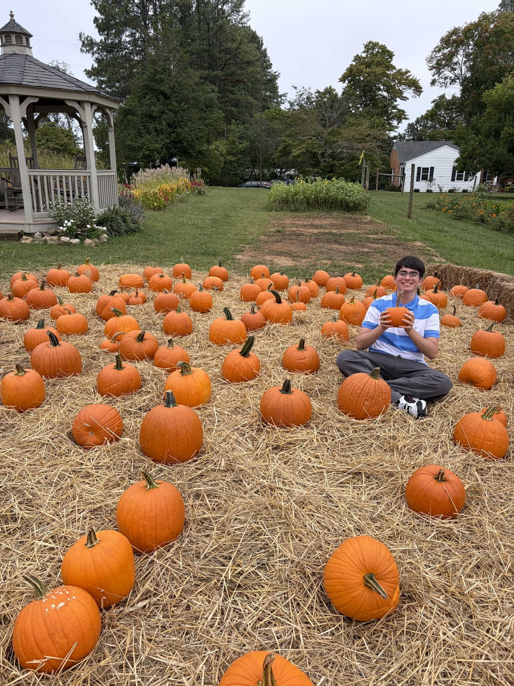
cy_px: 343
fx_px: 515
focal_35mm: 26
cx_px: 257
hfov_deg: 53.1
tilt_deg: -17.9
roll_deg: -0.1
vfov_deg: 67.3
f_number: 1.6
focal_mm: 5.96
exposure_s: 1/174
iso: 40
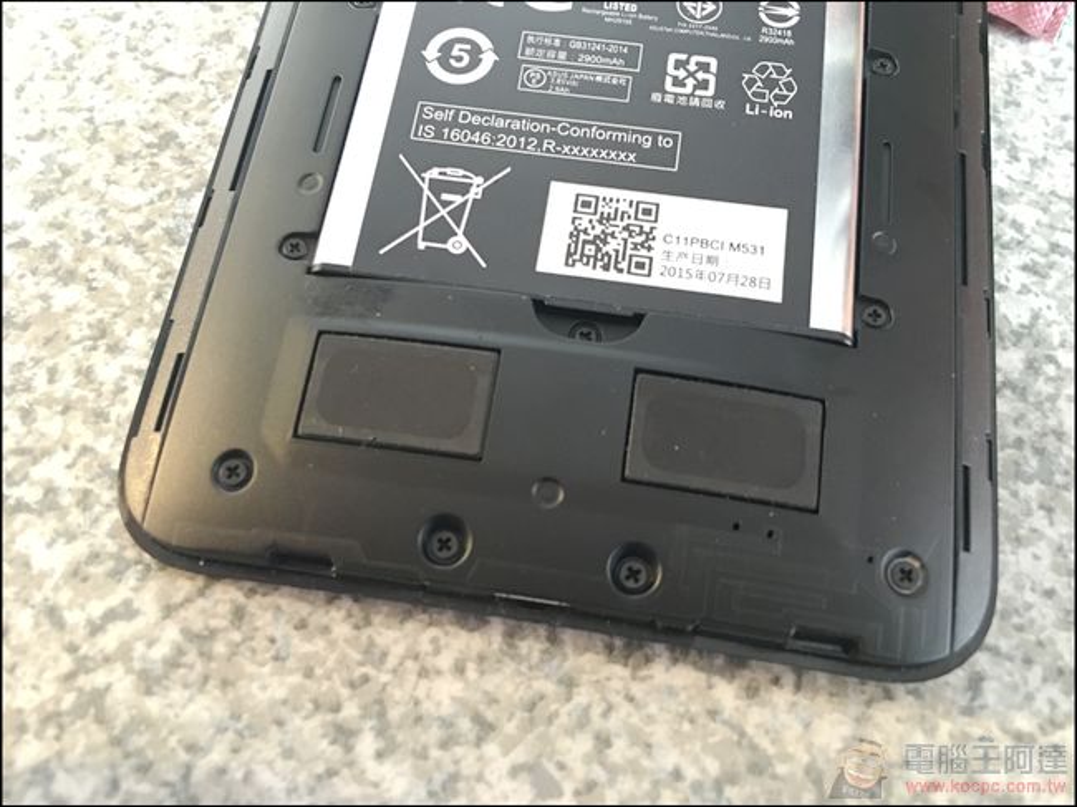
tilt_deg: -58.2
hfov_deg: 61.7
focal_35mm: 29
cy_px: 404
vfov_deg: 48.2
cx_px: 538
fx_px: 902
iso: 160
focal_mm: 4.15
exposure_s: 1/4
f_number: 2.2
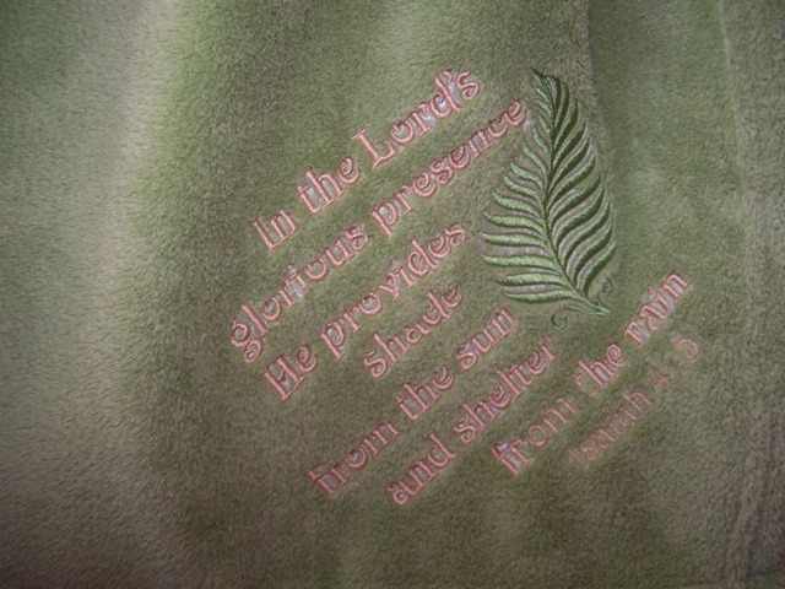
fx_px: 862
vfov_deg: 37.7
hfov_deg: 49.0
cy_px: 294
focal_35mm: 38
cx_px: 392
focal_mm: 6.3
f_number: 2.8
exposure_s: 1/60
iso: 140
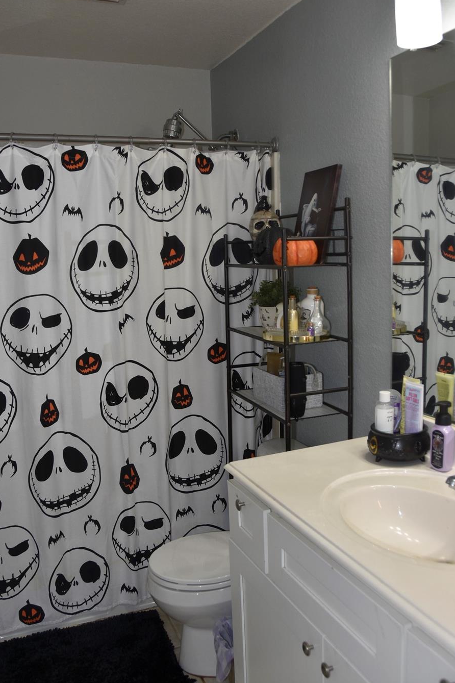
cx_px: 250
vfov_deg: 60.1
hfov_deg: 42.3
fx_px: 588
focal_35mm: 31
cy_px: 305
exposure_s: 1/125
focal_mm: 18
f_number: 3.5
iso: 280
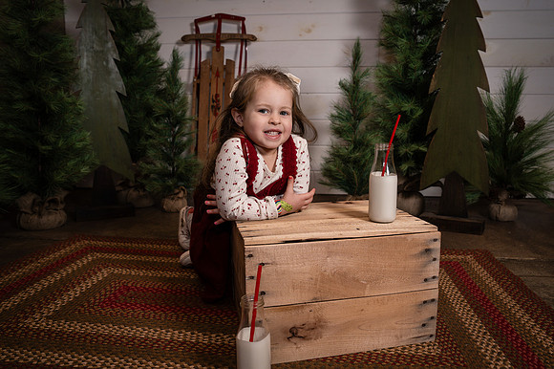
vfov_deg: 47.0
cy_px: 185
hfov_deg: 66.2
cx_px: 302
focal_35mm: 28
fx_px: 424
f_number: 4
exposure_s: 1/250
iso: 250
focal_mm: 24
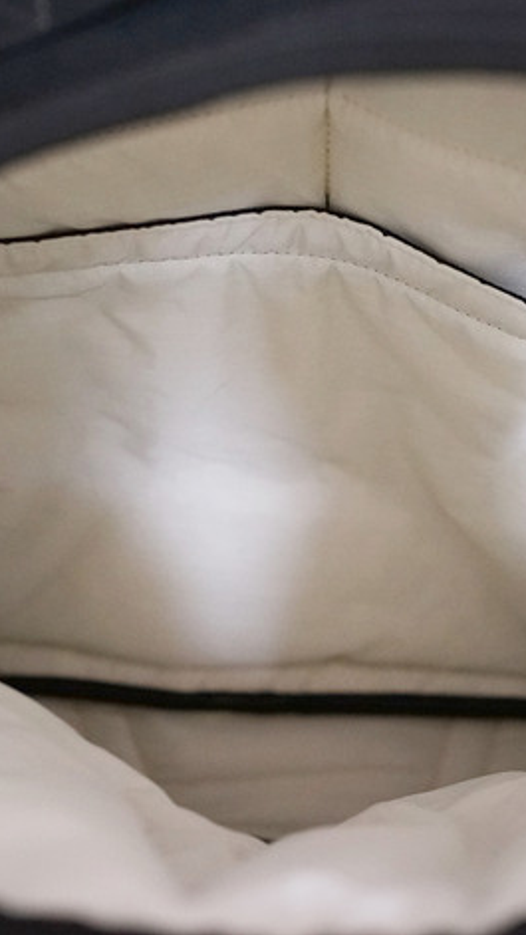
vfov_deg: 37.2
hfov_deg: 21.4
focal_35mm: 56
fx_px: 1388
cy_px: 461
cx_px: 343
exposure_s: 1/80
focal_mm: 35
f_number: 3.5
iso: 4000
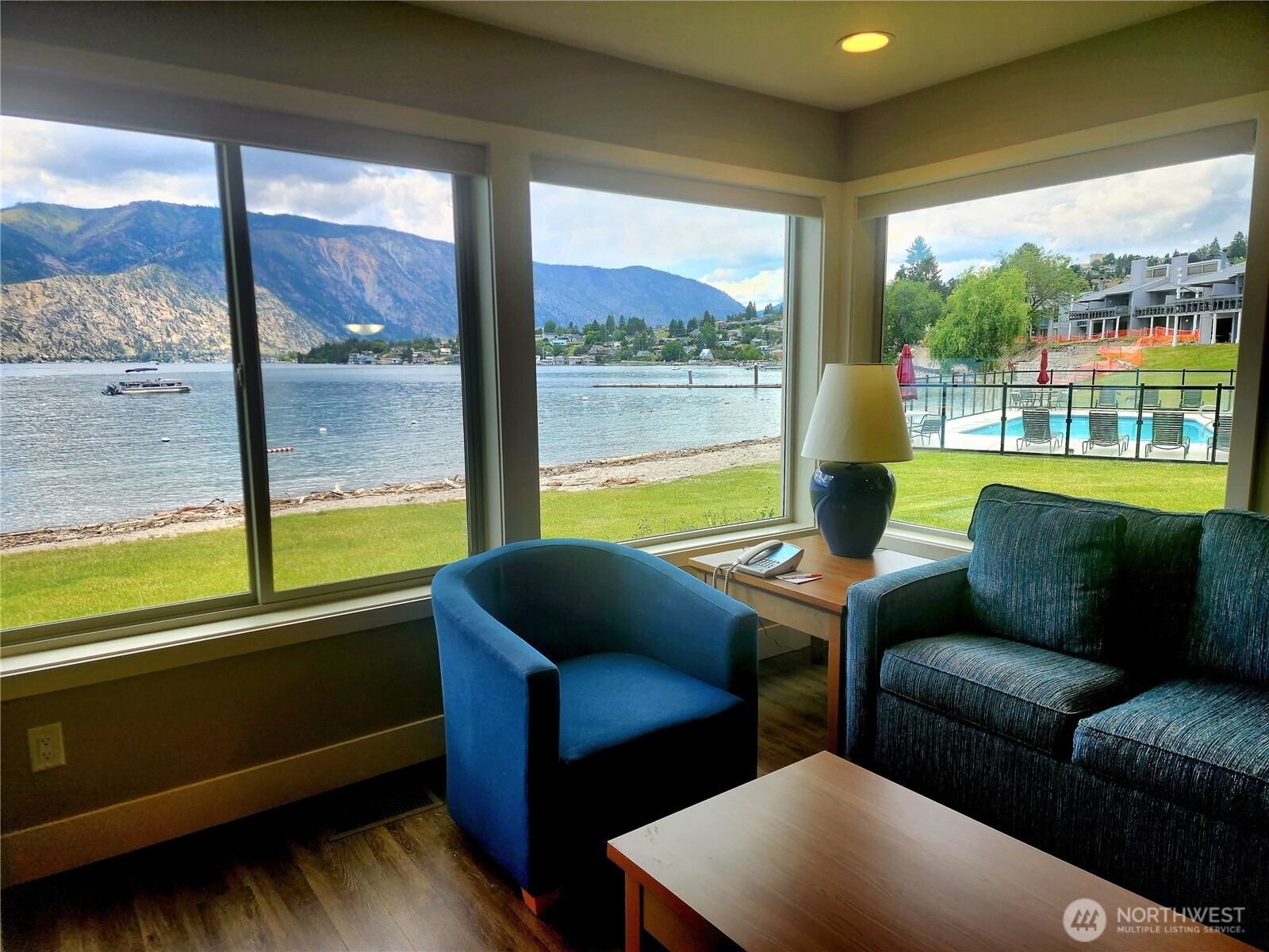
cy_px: 476
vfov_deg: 58.9
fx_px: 843
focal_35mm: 23
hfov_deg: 73.9
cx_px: 634
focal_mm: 6.4
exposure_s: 1/182
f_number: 1.8
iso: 16
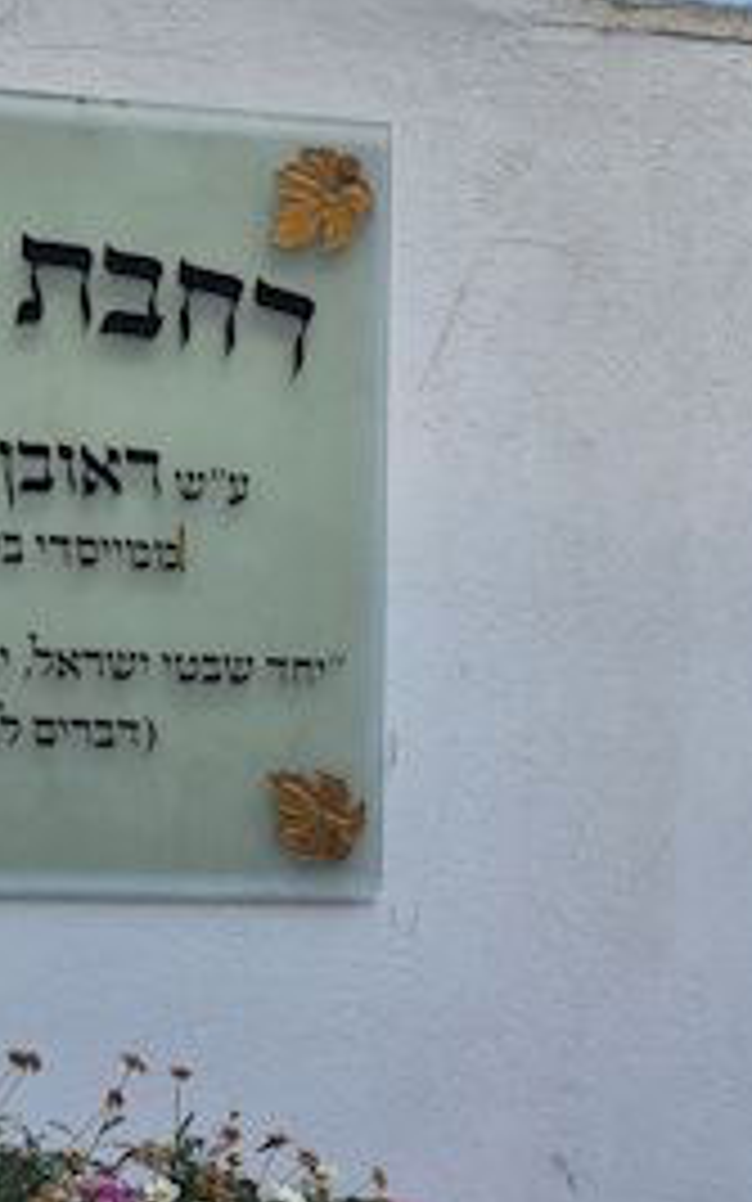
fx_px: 2392
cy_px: 1148
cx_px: 585
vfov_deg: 26.9
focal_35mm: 73
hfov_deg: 17.7
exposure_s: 1/916
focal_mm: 5.4
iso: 25
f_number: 1.8
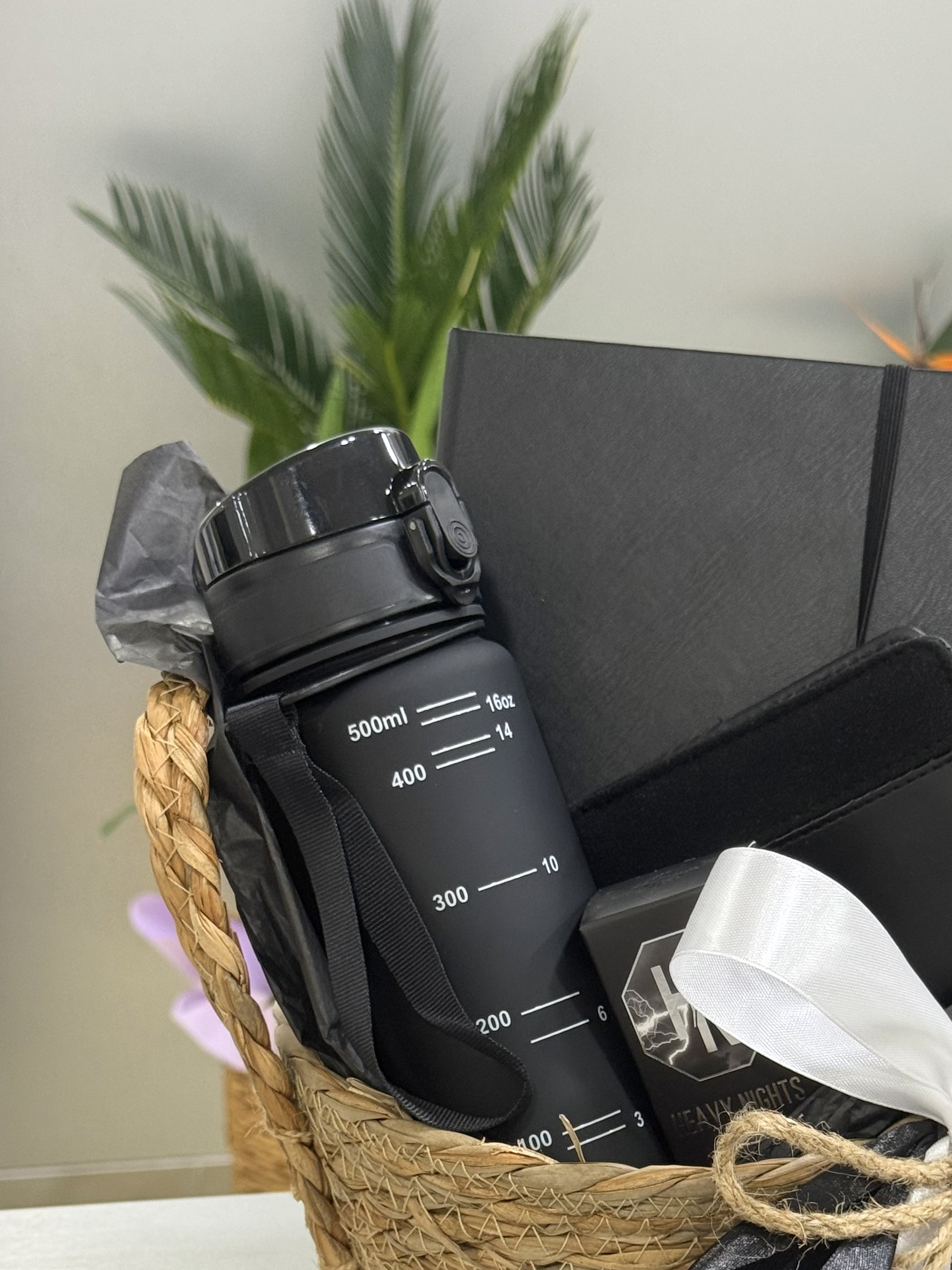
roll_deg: -1.0
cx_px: 705
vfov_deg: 26.0
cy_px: 956
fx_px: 2713
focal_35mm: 74
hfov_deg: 19.8
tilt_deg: -25.5
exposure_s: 1/50
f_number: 1.78
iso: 80
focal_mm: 6.76
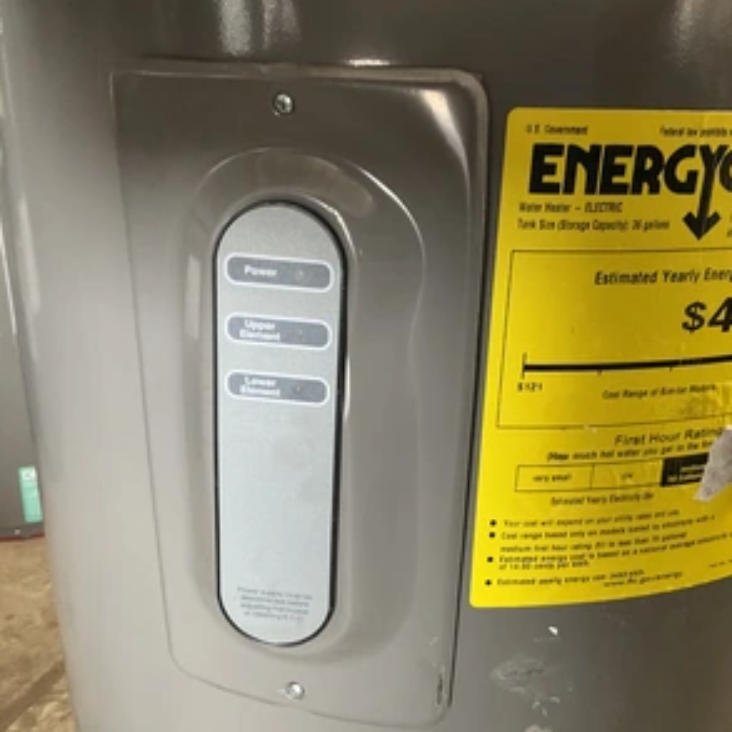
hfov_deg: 47.2
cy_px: 367
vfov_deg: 47.2
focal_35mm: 35
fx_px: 837
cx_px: 402
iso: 125
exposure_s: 1/60
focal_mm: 3
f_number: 1.8
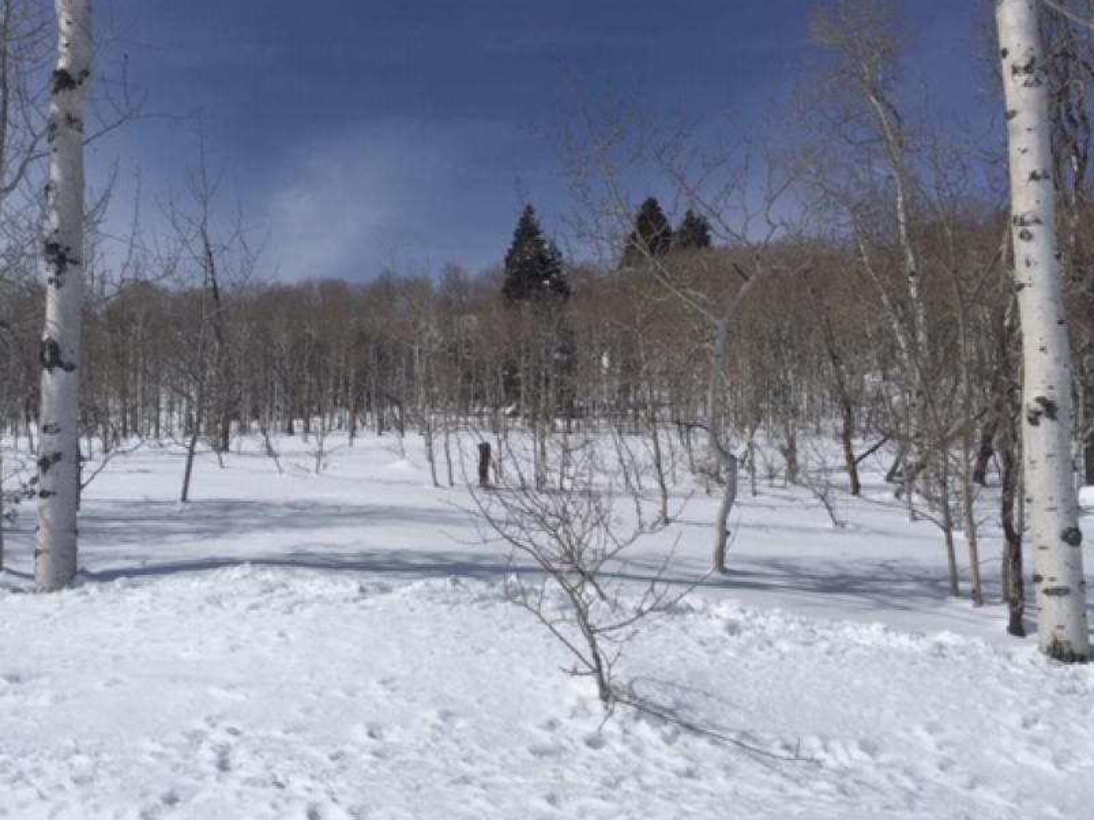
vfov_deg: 38.6
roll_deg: -3.8
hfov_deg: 50.1
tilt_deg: +4.2
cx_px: 512
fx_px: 1169
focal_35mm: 37
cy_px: 473
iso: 32
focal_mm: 4.15
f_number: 2.2
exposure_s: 1/9901
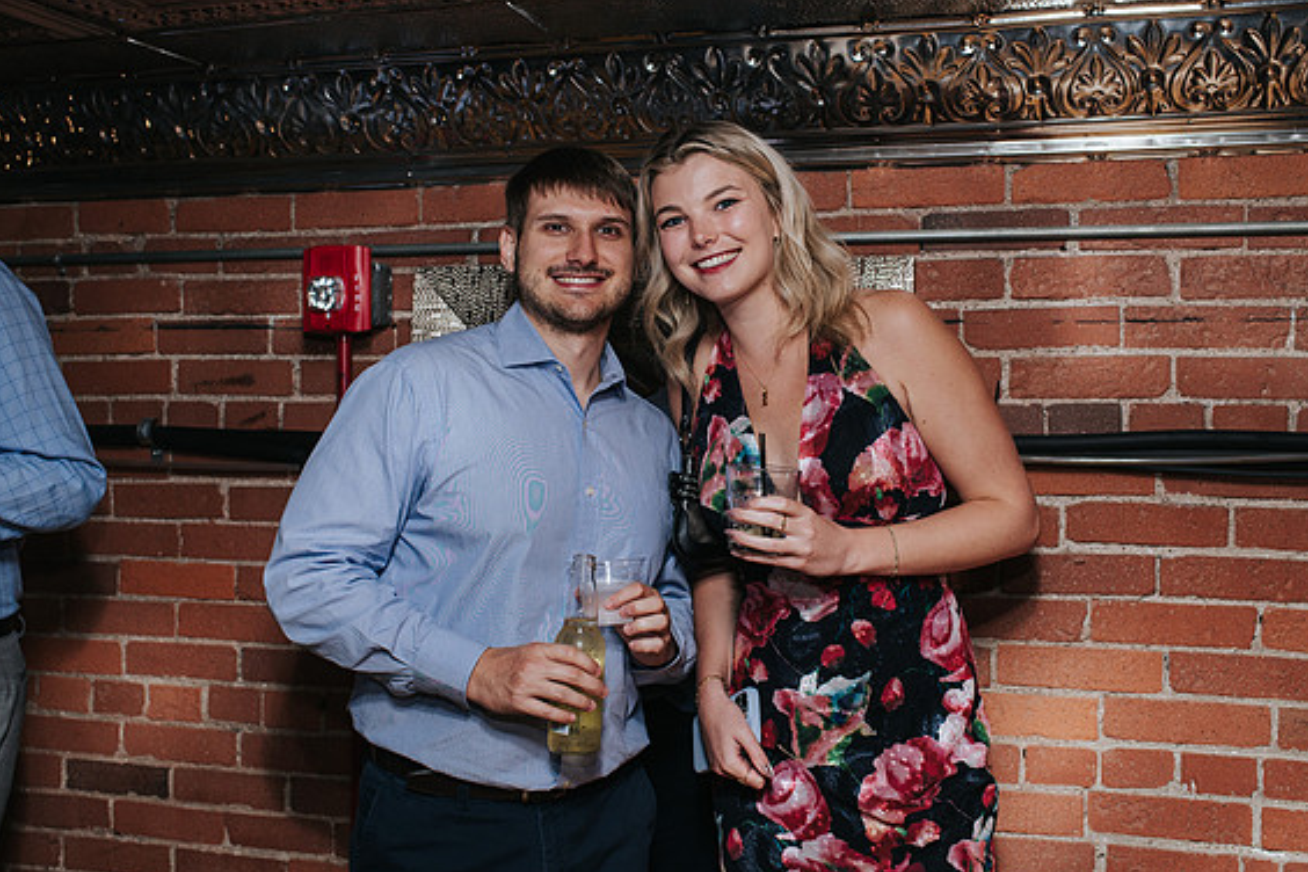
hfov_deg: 46.4
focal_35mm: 42
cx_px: 664
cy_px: 407
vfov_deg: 31.9
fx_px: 1526
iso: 800
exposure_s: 1/200
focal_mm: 35
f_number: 4
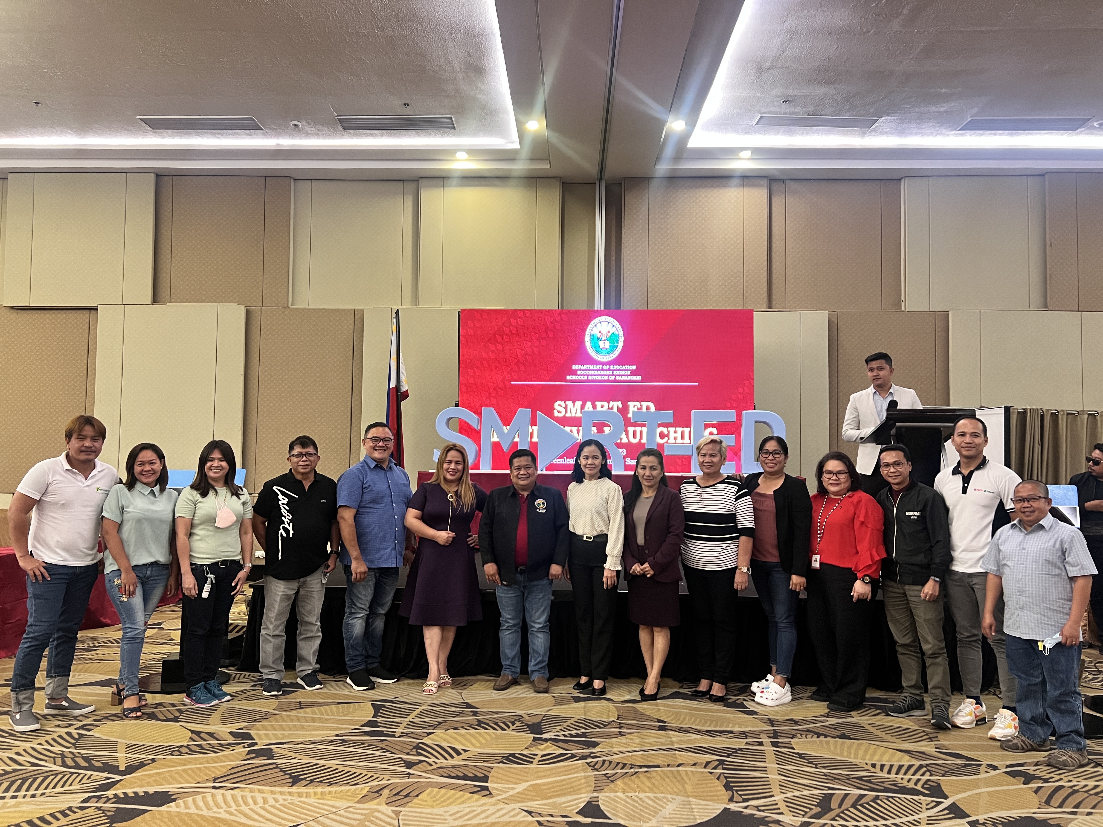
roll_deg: -0.6
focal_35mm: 26
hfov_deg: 67.3
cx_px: 552
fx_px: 828
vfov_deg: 53.1
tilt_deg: +2.1
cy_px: 414
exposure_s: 1/60
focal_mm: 5.7
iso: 320
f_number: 1.5
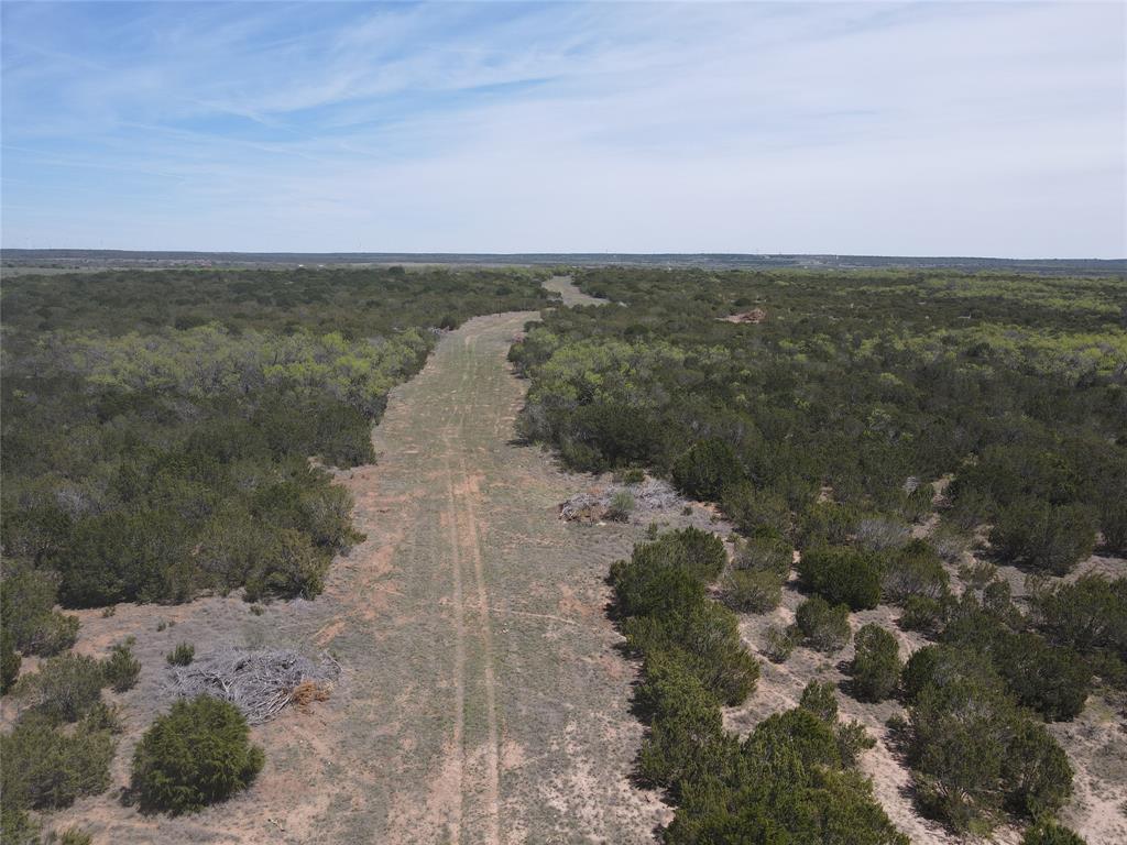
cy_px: 422
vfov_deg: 56.8
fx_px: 781
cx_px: 564
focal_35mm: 24
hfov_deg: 71.6
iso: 100
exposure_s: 1/725
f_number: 2.8
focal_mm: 4.5
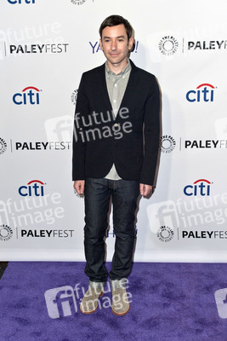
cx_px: 114
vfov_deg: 58.7
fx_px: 302
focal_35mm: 32
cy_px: 170
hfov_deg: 41.1
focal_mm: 32
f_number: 4
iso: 500
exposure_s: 1/400
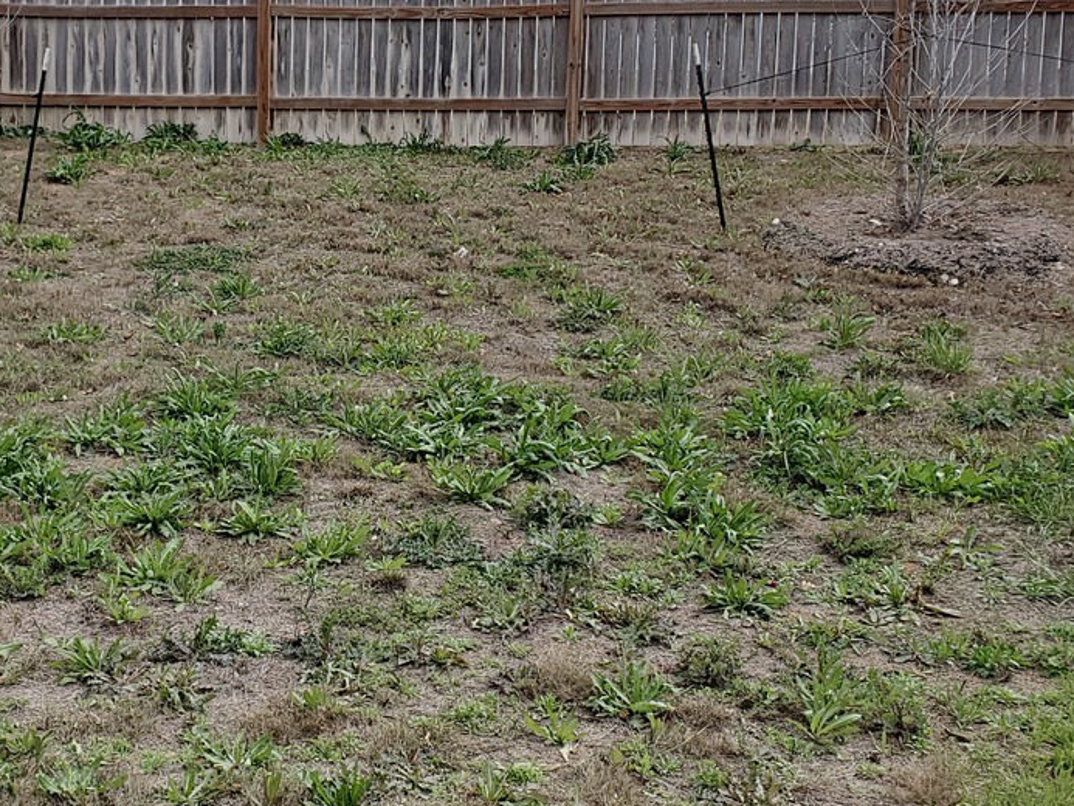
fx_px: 1676
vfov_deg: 27.0
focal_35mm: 54
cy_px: 374
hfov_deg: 35.2
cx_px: 364
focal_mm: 4.3
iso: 50
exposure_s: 1/1769
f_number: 2.4
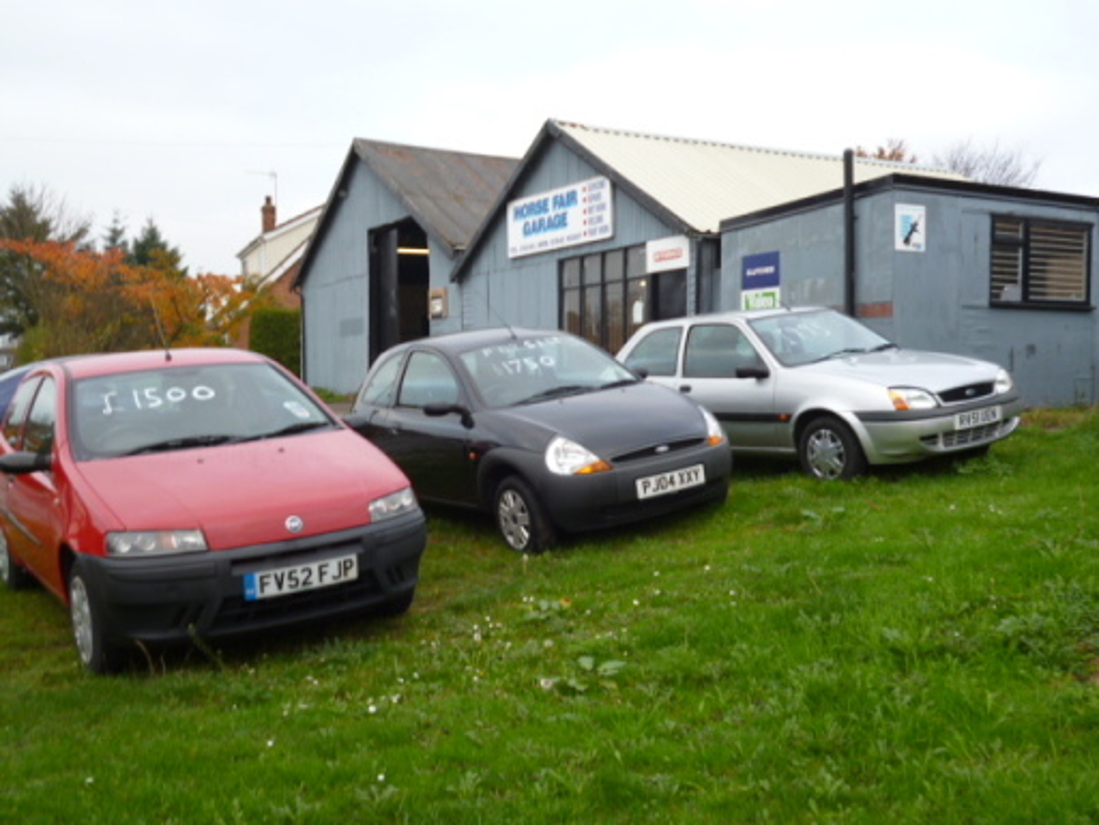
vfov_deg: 39.7
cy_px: 412
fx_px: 1143
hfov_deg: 51.4
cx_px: 550
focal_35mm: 36
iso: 125
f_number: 3.5
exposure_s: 1/60
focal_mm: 6.4
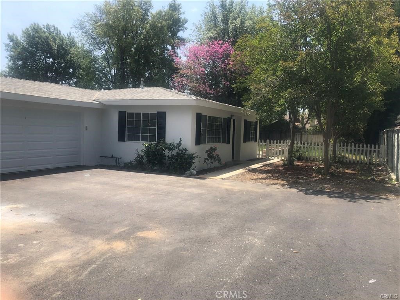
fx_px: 324
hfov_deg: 63.4
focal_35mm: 28
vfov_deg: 49.7
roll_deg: -1.4
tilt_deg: -5.3
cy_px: 150
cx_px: 200
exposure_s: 1/1171
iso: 20
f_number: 1.8
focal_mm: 3.99
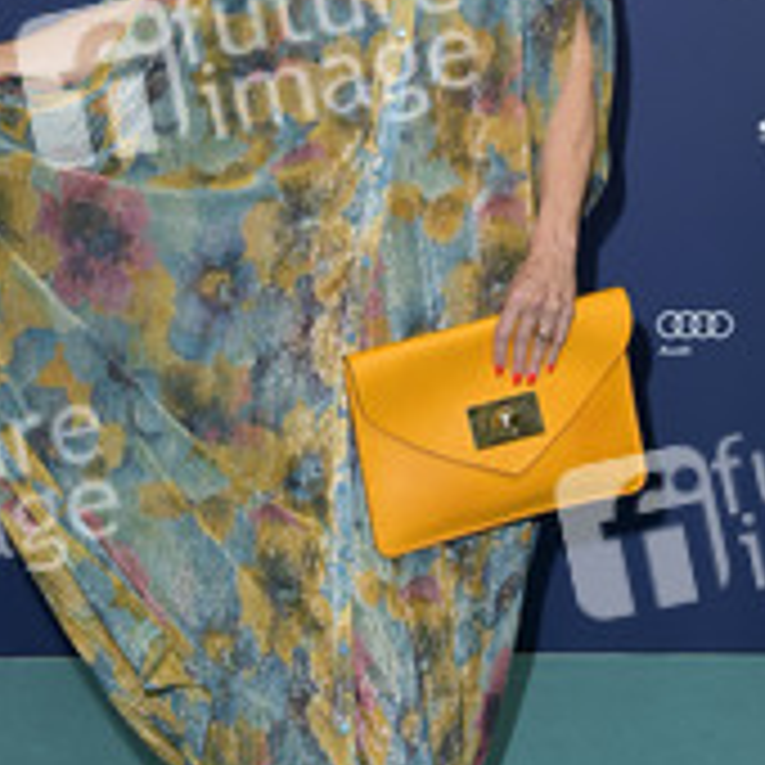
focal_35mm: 80
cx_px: 378
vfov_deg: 21.6
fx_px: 2000
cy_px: 288
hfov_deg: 21.7
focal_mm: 40
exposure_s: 1/250
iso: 800
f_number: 5.6
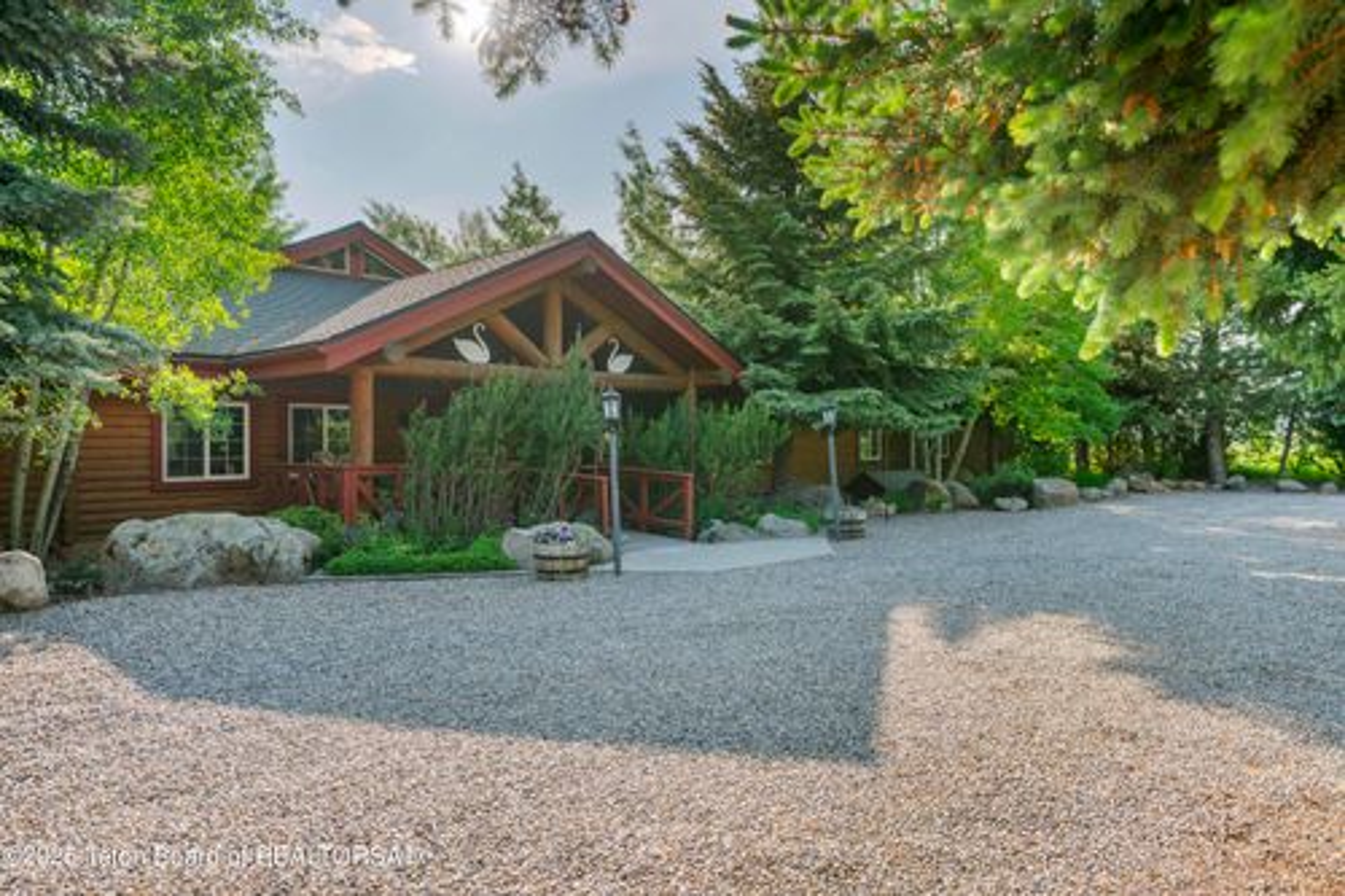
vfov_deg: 55.1
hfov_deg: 76.1
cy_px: 448
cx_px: 672
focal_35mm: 23
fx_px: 859
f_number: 5
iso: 250
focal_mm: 23
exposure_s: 1/640
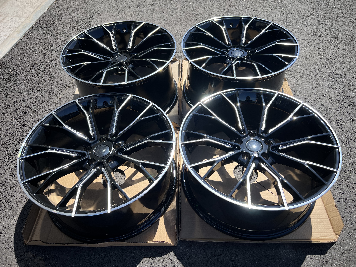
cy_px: 134
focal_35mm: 26
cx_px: 178
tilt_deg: -49.6
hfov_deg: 67.3
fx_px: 267
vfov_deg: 53.1
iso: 50
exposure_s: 1/1531
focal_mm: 5.7
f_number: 1.5
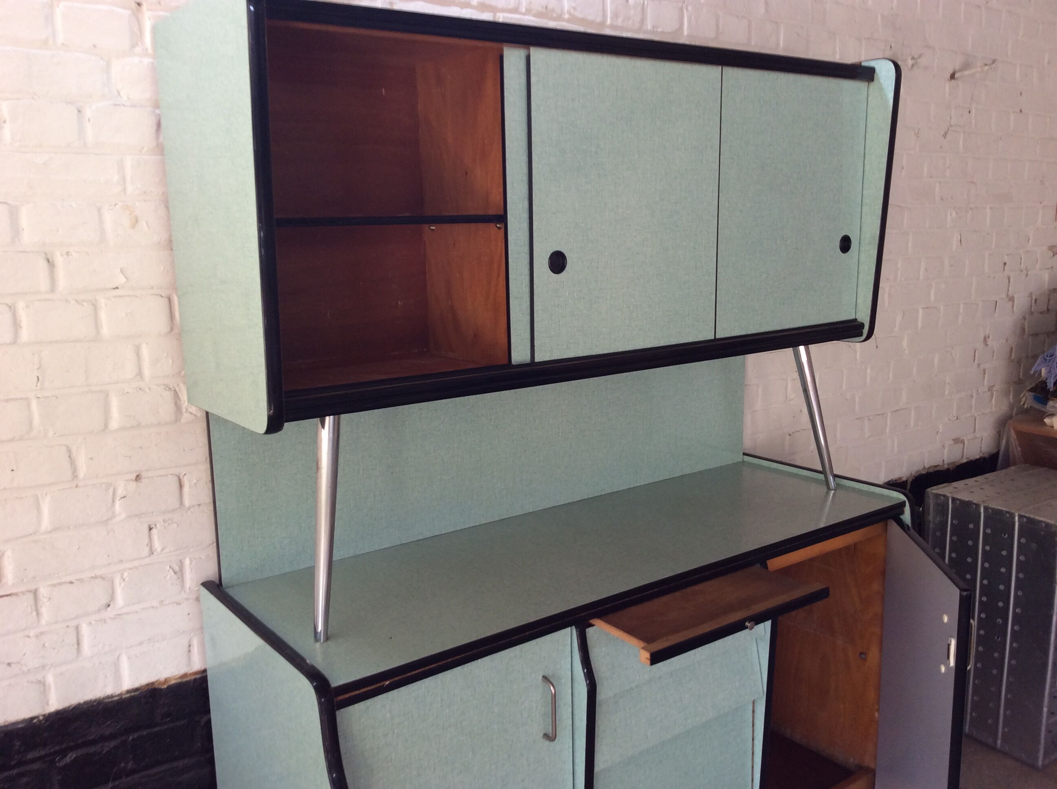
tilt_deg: -10.7
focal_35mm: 32
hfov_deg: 56.9
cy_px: 394
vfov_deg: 44.1
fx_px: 976
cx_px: 528
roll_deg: +1.3
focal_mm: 3.3
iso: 32
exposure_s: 1/25
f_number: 2.4
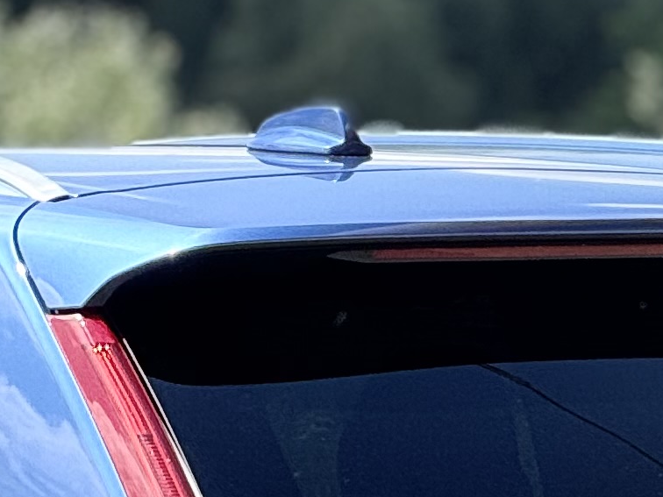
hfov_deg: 3.1
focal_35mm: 640
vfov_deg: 2.3
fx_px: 12258
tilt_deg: -1.6
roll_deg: -1.1
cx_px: -197
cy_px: 784
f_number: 2.8
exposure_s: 1/793
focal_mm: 15.66
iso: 50
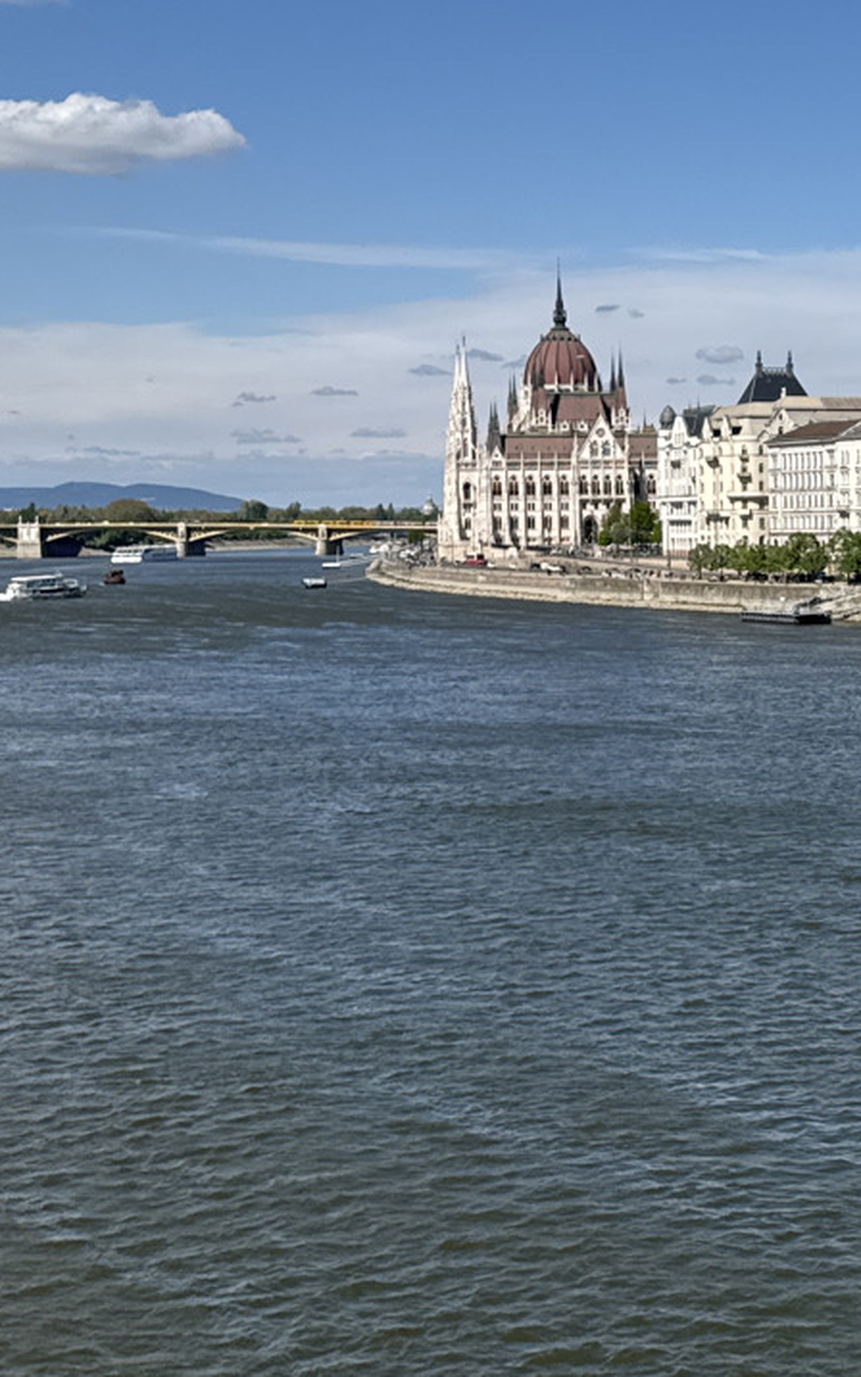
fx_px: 2666
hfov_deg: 17.9
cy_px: 576
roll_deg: +1.2
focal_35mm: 71
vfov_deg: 28.9
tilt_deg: -1.0
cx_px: 878
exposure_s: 1/7937
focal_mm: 6.76
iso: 80
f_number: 1.78
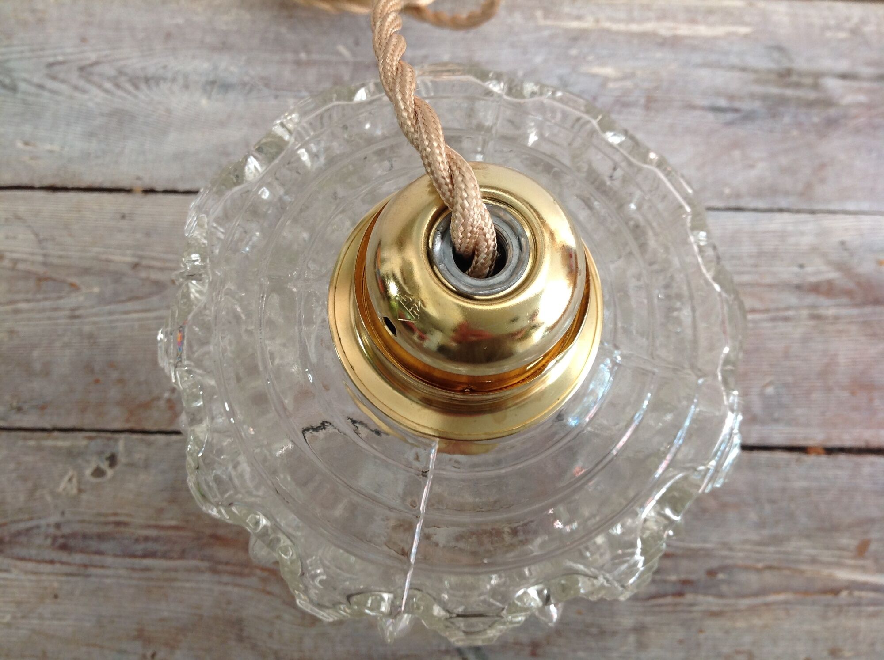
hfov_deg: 52.7
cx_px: 442
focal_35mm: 35
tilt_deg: -76.6
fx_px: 893
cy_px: 330
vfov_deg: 40.6
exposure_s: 1/15
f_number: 2.4
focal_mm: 4.28
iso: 50
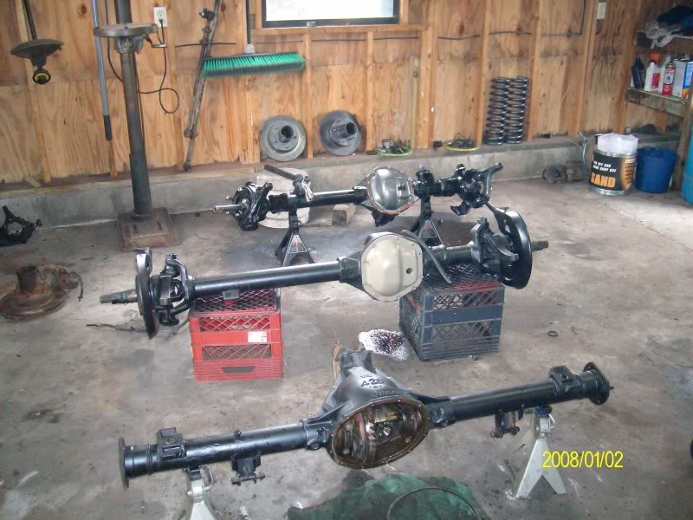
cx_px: 346
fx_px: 701
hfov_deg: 52.6
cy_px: 260
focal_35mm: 35
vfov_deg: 40.7
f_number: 2.8
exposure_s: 1/40
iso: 320
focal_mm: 5.8
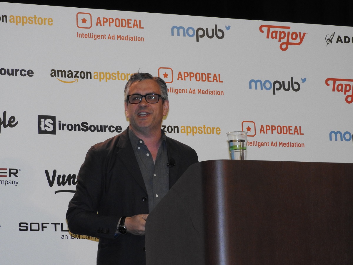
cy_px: 132
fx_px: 1530
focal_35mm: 150
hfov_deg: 13.2
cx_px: 176
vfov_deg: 9.9
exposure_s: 1/60
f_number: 5.2
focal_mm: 26.9
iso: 640
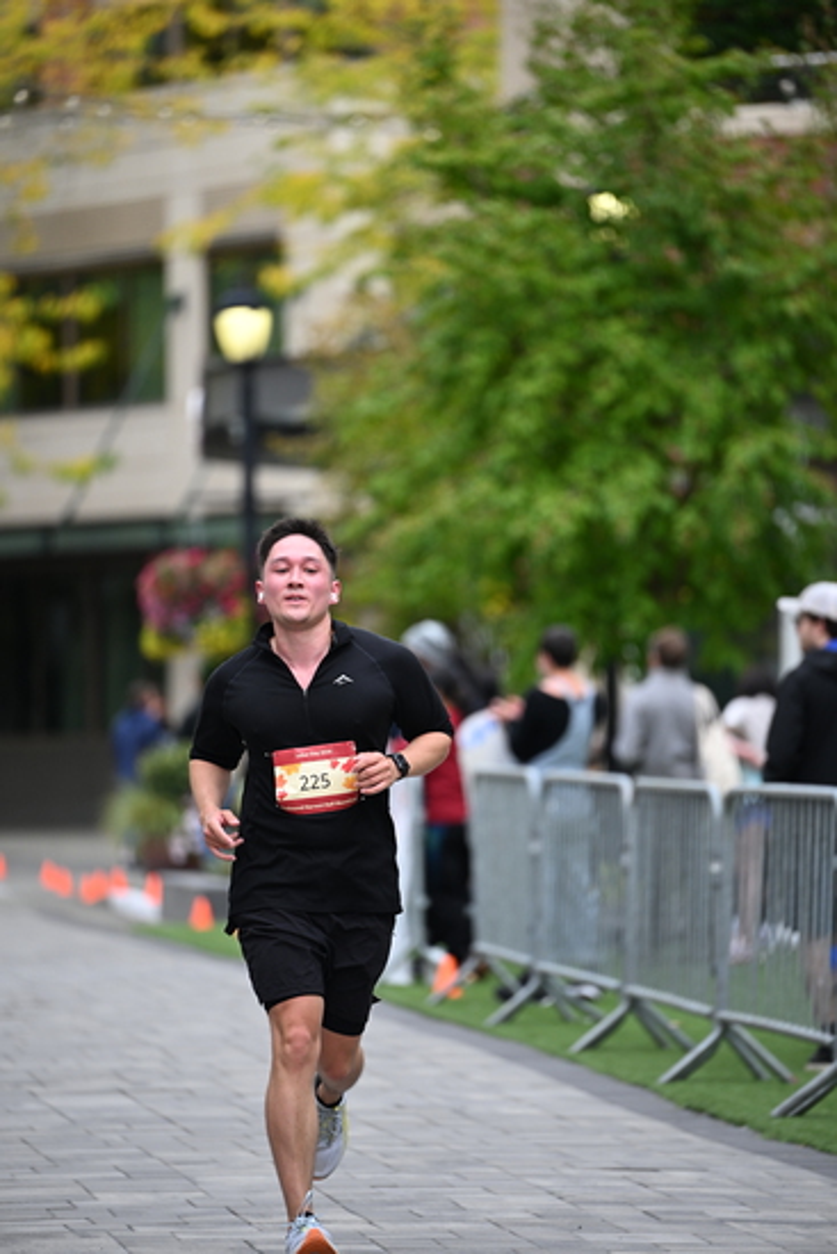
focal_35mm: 200
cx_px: 418
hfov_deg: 6.9
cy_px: 627
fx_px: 6970
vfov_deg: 10.3
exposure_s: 1/2000
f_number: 2.8
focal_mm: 200
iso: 640
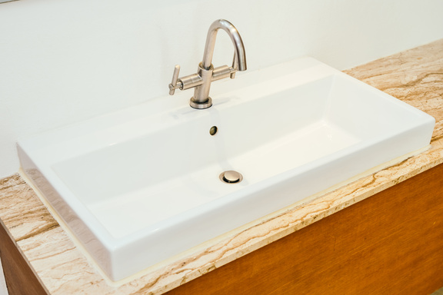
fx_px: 603
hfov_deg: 40.3
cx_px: 222
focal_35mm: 49
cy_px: 148
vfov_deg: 27.5
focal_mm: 49
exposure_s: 1/60
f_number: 5.6
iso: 400
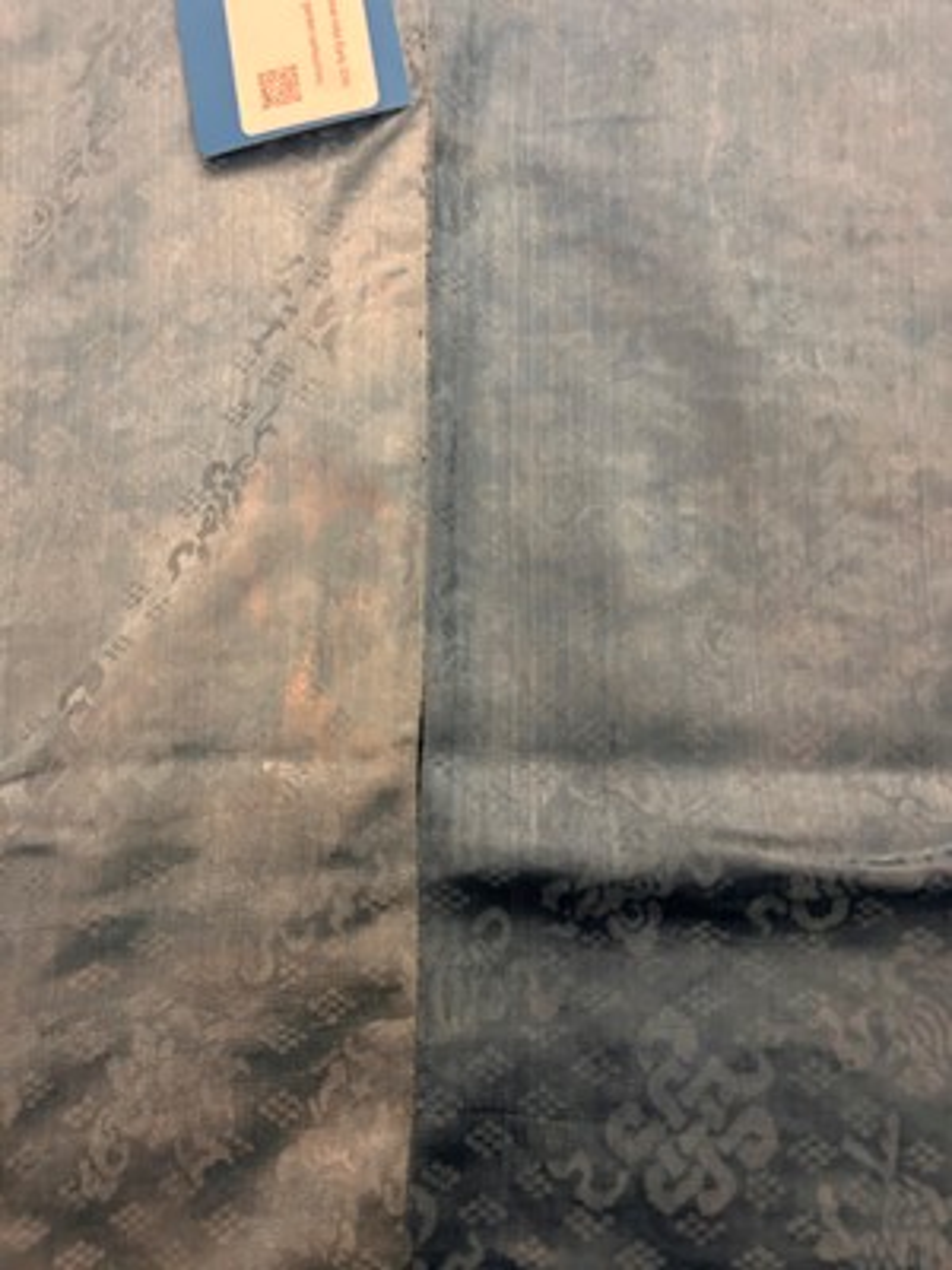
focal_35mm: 26
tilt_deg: -82.9
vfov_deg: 67.3
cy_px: 635
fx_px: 953
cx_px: 476
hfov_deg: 53.1
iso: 320
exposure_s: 1/50
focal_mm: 5.7
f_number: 1.5
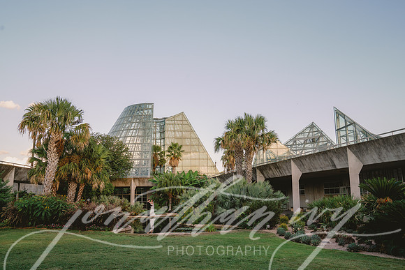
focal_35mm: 30
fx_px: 338
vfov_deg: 43.6
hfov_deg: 61.9
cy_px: 135
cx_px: 202
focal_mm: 30
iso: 200
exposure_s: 1/200
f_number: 6.3
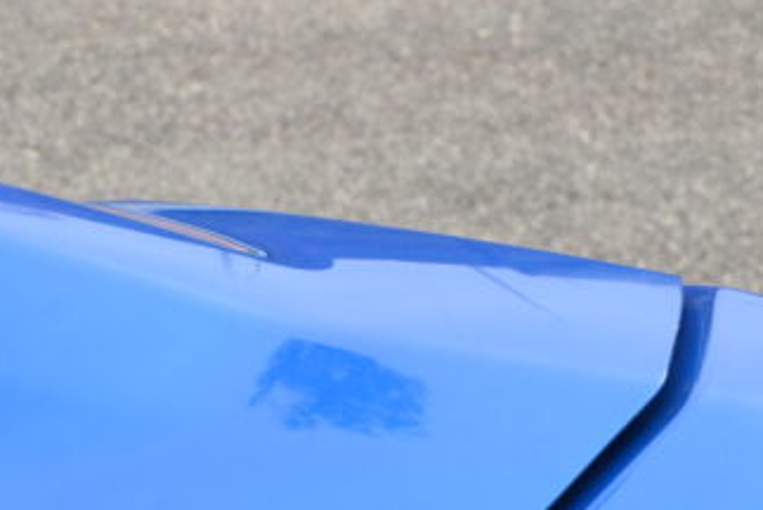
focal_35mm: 114
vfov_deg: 11.6
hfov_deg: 17.6
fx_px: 2418
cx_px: 21
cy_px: 721
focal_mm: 24
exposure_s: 1/125
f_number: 5.6
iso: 100
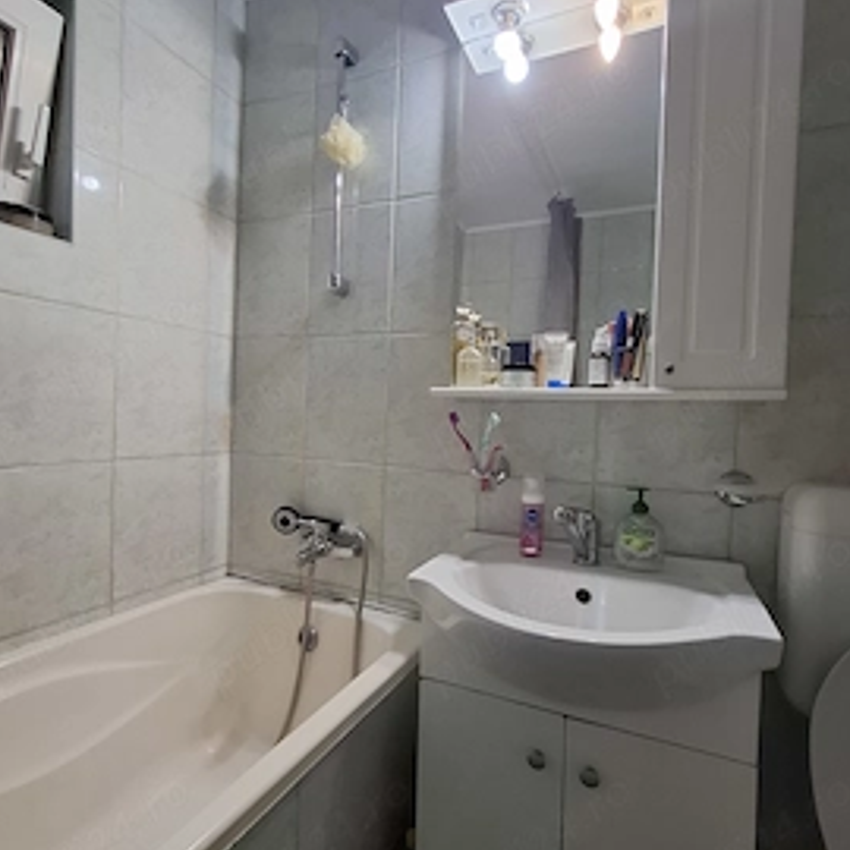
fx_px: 472
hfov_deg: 84.0
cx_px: 419
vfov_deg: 84.0
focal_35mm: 17
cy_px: 425
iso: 100
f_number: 2.2
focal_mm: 1.74
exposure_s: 1/50
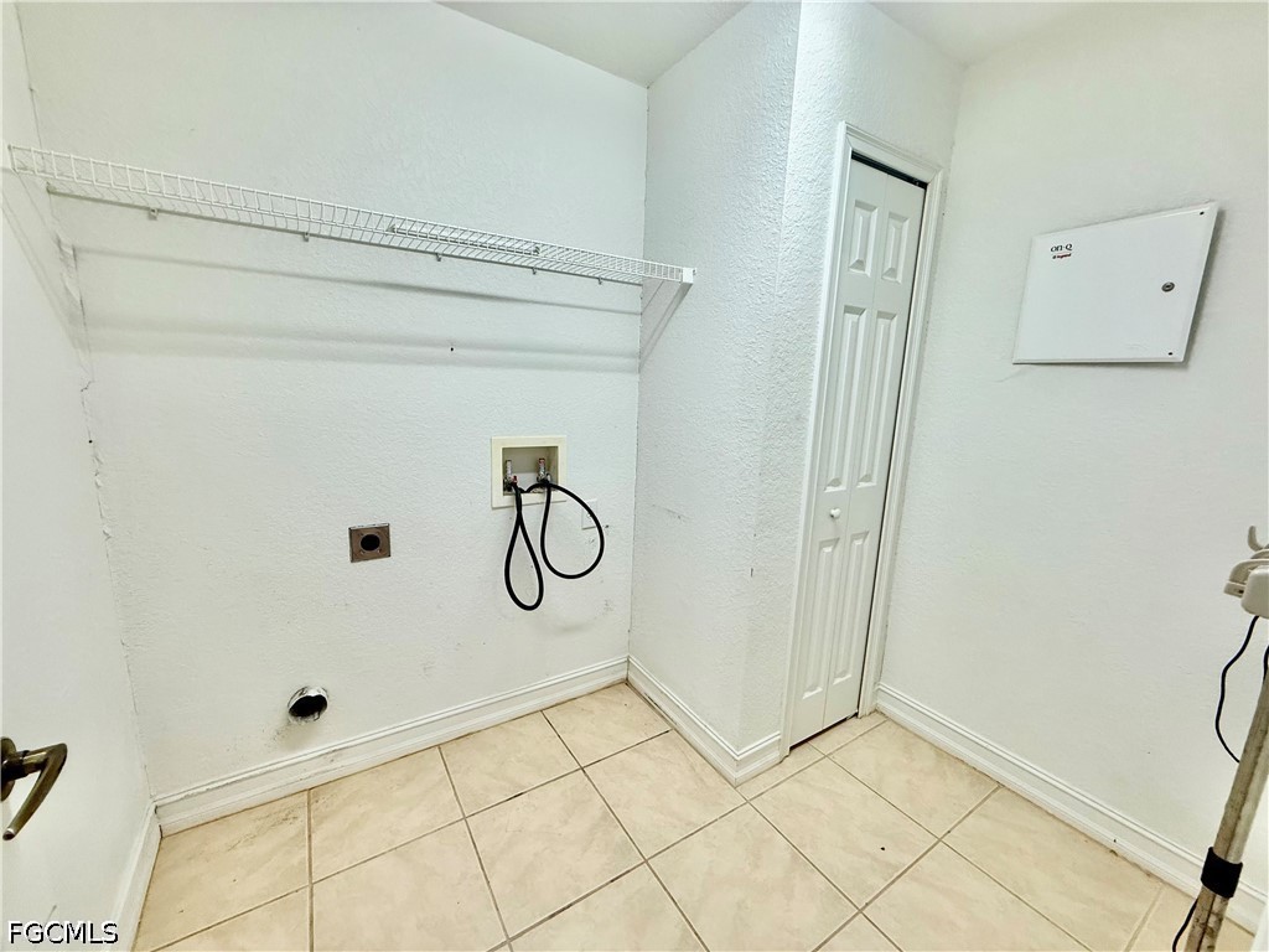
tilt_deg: -11.7
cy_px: 476
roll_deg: -1.5
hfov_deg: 102.1
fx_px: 513
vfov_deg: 85.7
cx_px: 634
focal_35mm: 14
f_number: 2.2
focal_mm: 2.22
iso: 160
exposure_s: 1/120
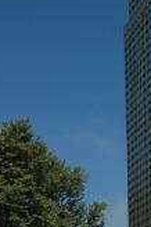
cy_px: 314
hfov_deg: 9.7
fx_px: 851
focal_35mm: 135
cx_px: -102
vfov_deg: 14.4
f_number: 8
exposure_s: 1/250
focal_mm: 23
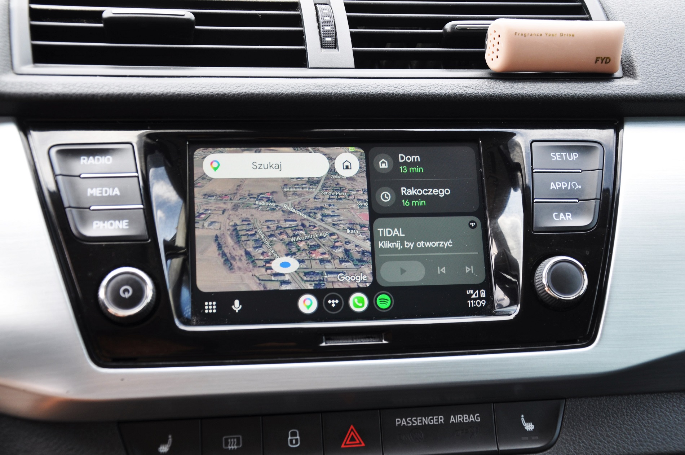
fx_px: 998
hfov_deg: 37.9
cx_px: 342
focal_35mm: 52
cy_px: 228
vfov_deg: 25.7
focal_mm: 35
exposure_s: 1/100
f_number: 5
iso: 250
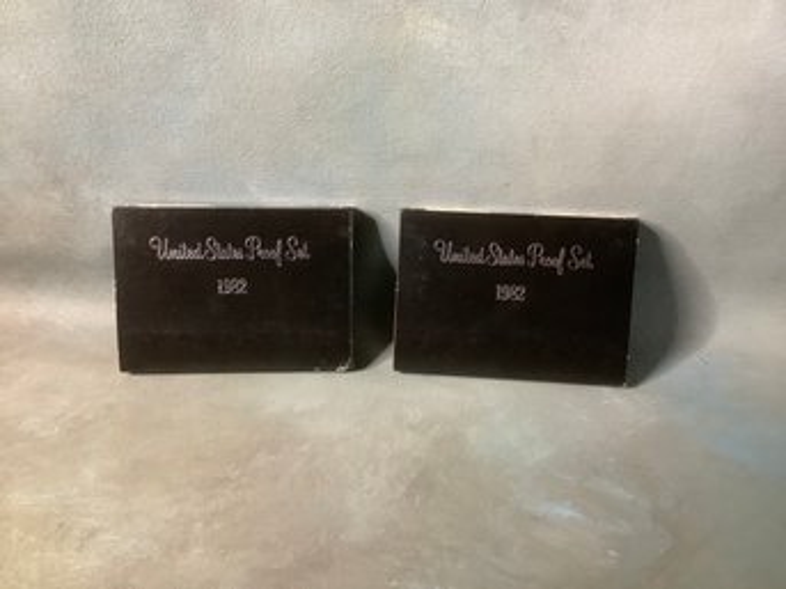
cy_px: 294
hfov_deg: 58.4
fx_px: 704
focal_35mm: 31
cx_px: 393
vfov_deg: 45.4
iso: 320
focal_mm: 3.3
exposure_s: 1/33
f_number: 2.4
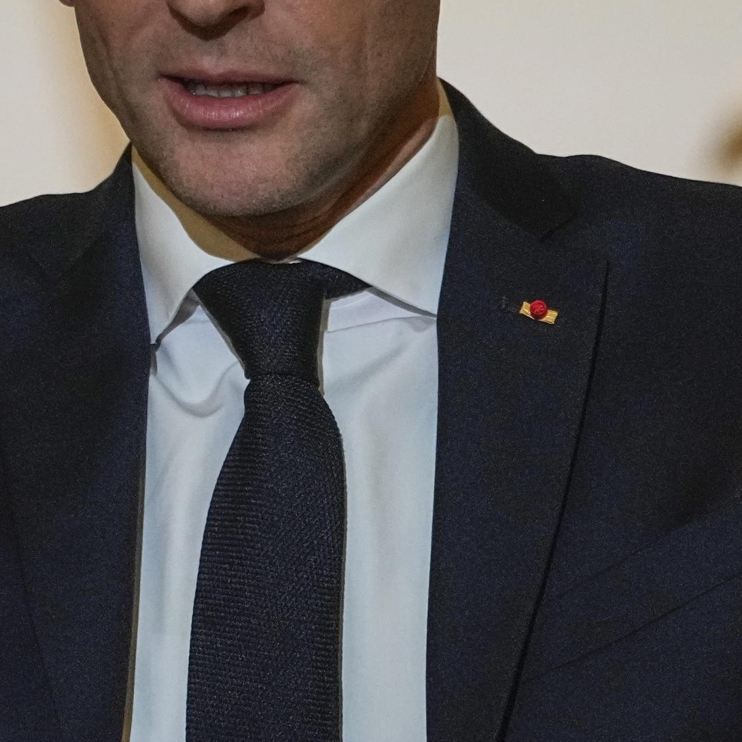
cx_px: 181
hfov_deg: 1.2
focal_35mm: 1434
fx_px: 34776
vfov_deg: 1.2
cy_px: 109
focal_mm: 400
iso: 3200
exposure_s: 1/500
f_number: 5.6
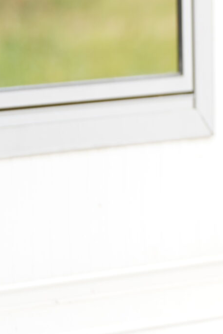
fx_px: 5665
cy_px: -48
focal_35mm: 610
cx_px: 384
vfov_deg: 3.4
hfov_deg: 2.3
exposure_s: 1/250
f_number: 2.8
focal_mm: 164
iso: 250
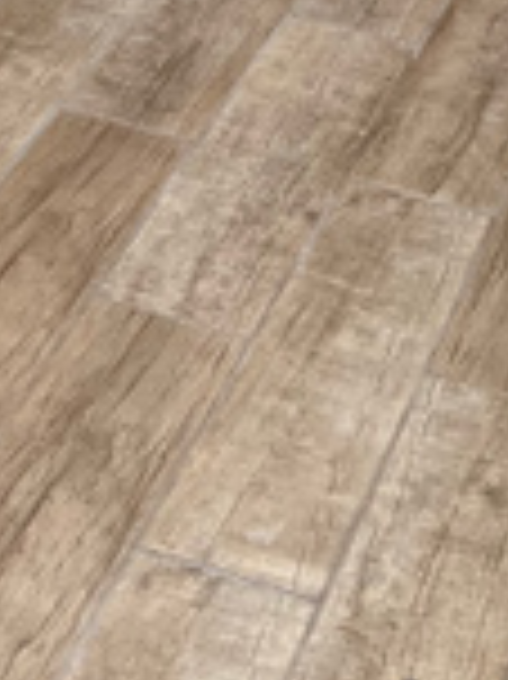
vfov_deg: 13.4
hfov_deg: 11.2
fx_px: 2587
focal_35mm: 132
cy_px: -549
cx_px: 171
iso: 125
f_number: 1.5
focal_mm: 5.7
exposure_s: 1/120
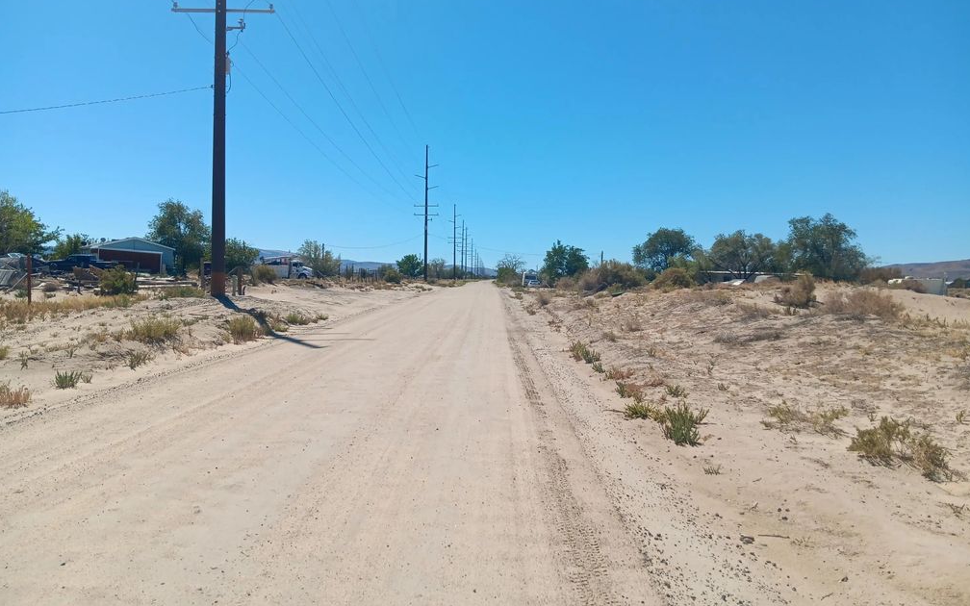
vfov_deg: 44.5
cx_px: 490
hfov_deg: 66.5
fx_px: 740
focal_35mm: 28
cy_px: 284
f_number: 1.8
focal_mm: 3.98
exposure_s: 1/1000
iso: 20
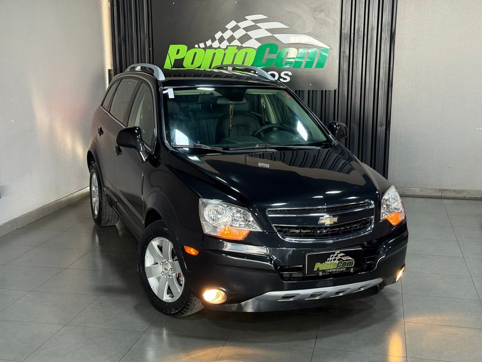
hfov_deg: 39.6
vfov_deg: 30.3
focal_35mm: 48
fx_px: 669
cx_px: 241
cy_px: 181
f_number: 1.78
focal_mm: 6.76
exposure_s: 1/40
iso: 200
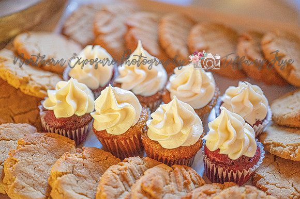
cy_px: 100
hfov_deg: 28.9
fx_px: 583
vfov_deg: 19.4
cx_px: 150
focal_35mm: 70
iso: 3200
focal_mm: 70
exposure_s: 1/125
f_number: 2.8
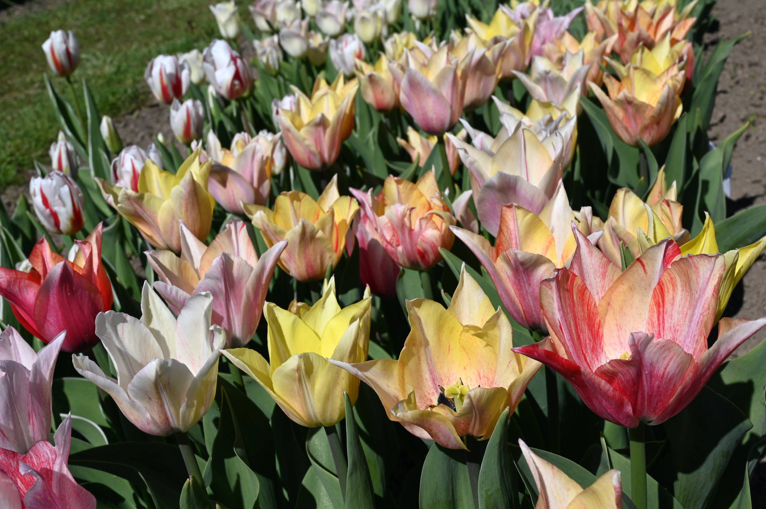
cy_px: 254
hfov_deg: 44.5
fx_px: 935
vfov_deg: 30.5
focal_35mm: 44
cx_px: 383
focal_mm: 44
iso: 100
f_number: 16
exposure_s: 1/160
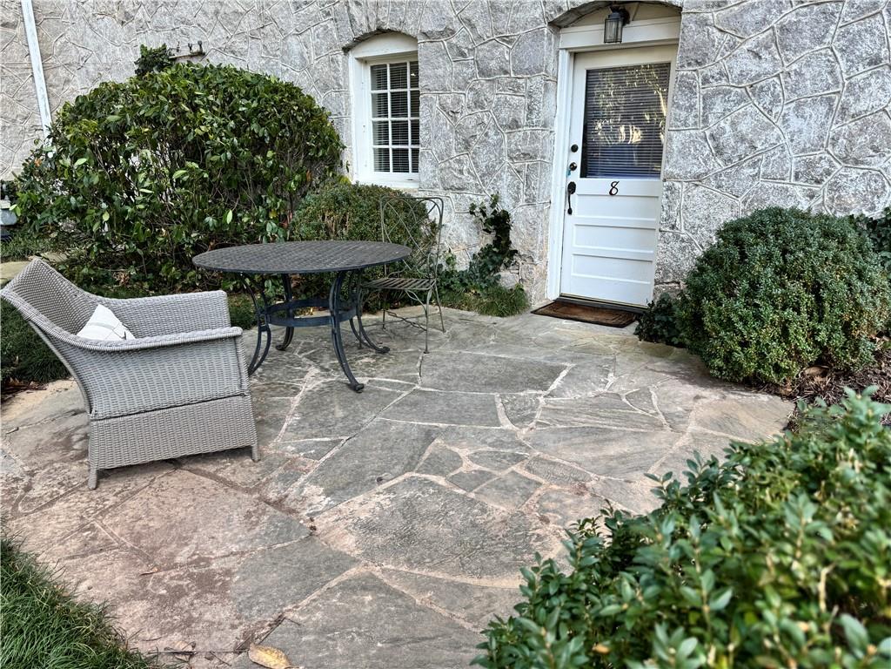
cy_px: 334
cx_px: 446
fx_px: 618
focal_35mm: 24
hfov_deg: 71.6
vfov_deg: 56.8
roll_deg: +0.3
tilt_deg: -15.5
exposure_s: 1/252
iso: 64
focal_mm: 6.76
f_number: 1.78
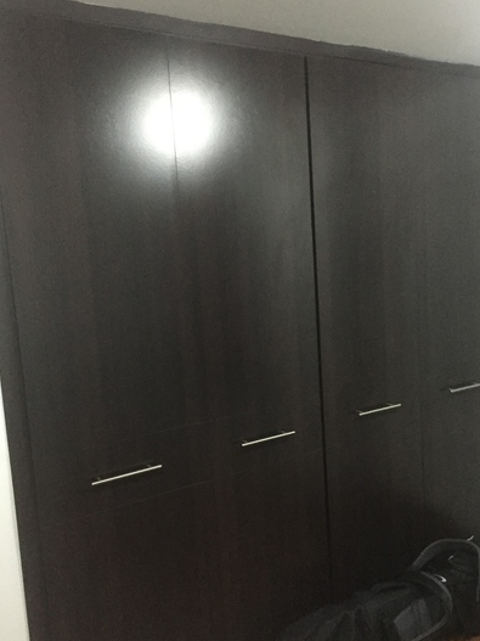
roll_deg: +4.3
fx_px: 610
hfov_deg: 42.9
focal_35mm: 33
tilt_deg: -7.1
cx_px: 249
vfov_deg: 55.3
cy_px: 341
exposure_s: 1/15
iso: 320
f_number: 2.2
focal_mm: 4.15
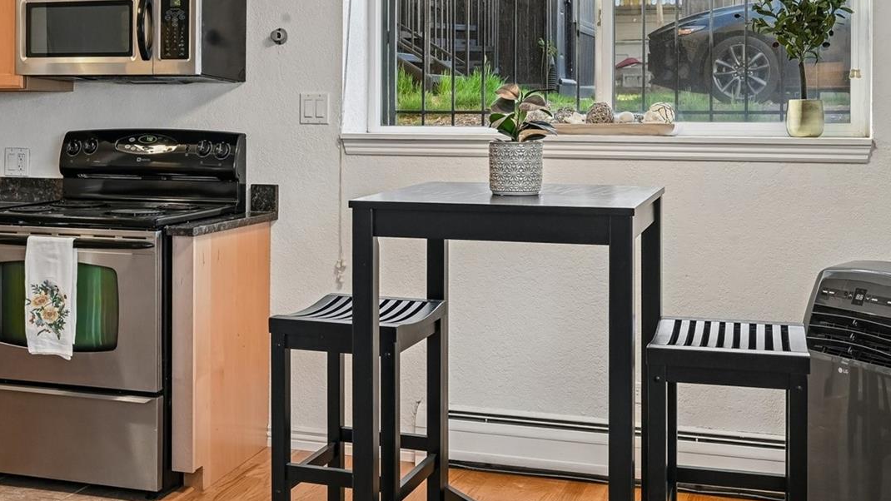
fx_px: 1110
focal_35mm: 47
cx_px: 398
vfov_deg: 25.1
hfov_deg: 43.7
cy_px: 111
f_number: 11
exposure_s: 1/8
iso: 400
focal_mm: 30
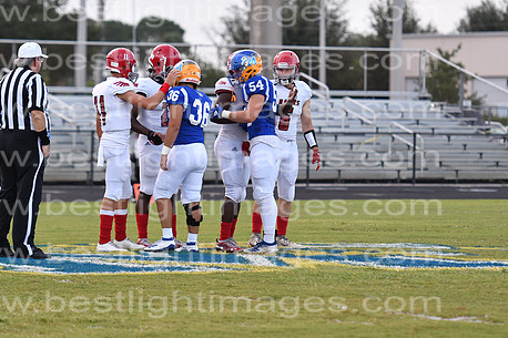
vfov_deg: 5.4
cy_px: 135
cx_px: 191
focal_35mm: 257
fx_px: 3620
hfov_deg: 8.0
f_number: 3.2
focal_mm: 135
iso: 800
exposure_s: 1/1250
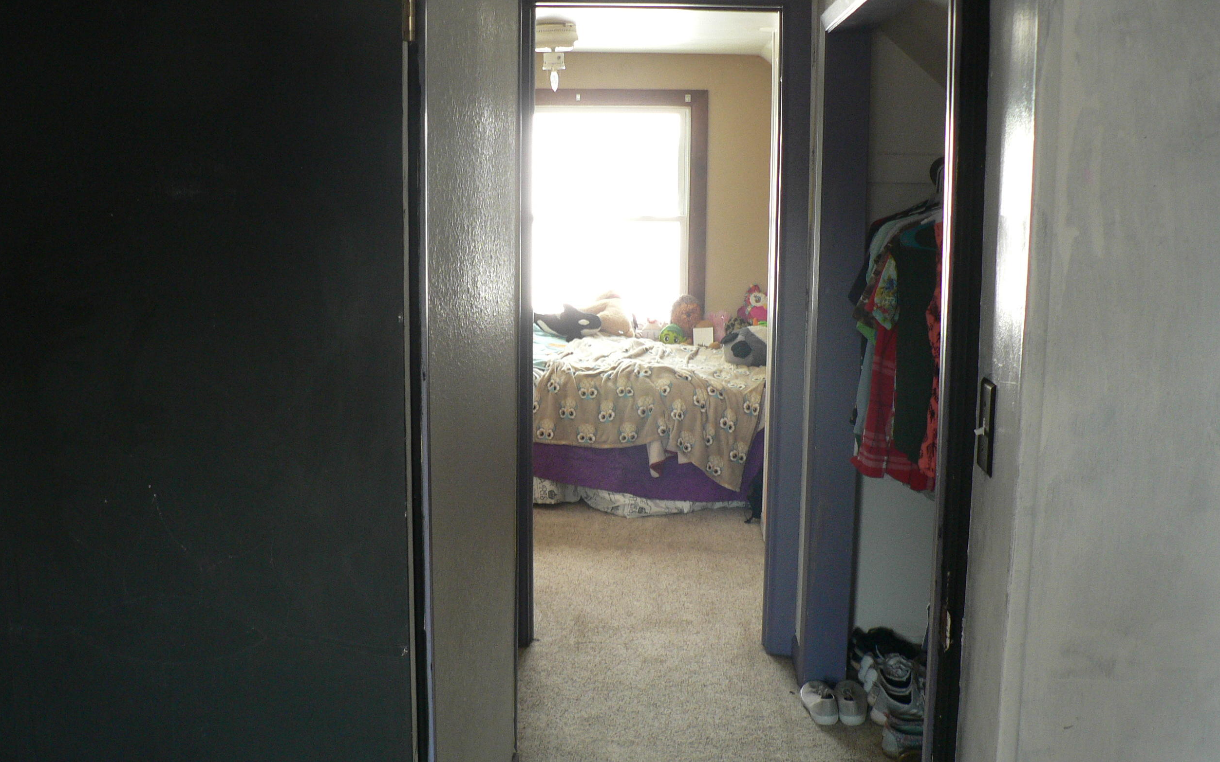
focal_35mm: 39
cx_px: 615
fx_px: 1297
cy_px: 344
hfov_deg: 50.4
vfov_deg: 32.8
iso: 150
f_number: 2.8
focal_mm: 6
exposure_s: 1/30
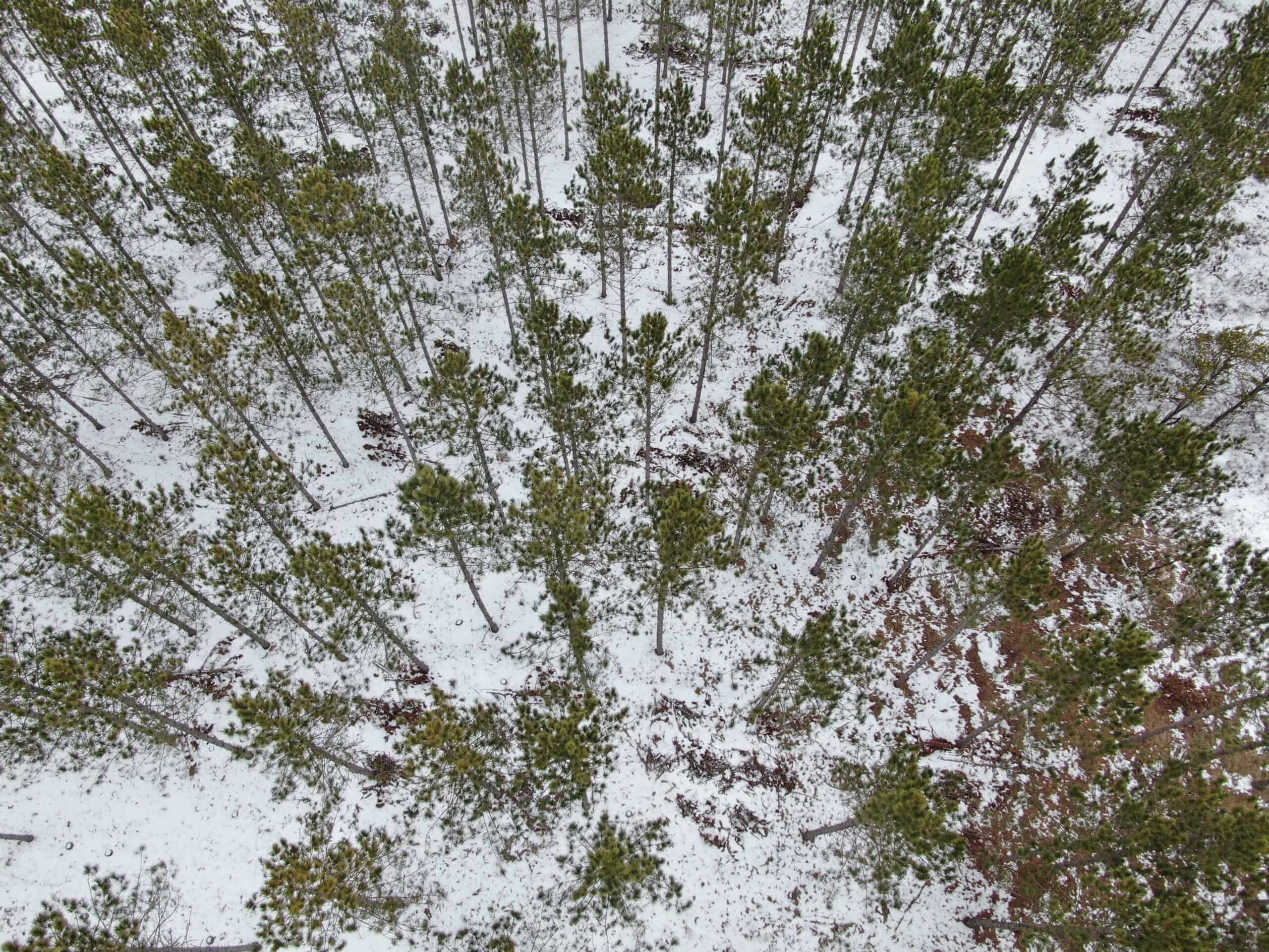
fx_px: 880
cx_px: 634
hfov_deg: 71.6
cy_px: 476
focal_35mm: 24
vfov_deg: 56.8
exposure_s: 1/200
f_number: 2.8
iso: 100
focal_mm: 4.39
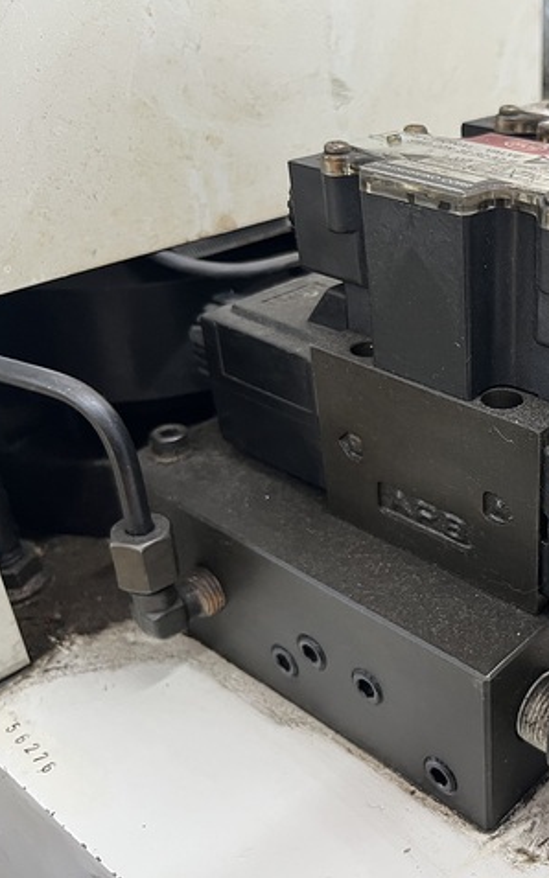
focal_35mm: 37
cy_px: 438
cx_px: 569
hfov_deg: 31.4
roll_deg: -2.1
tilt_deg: -29.3
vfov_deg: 52.8
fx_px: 886
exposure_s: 1/60
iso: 160
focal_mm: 5.1
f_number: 1.6
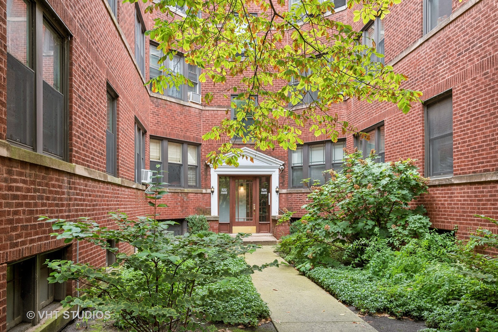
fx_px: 429
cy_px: 166
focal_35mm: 31
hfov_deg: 60.3
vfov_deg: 42.3
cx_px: 249
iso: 200
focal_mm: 31
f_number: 9
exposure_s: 1/25
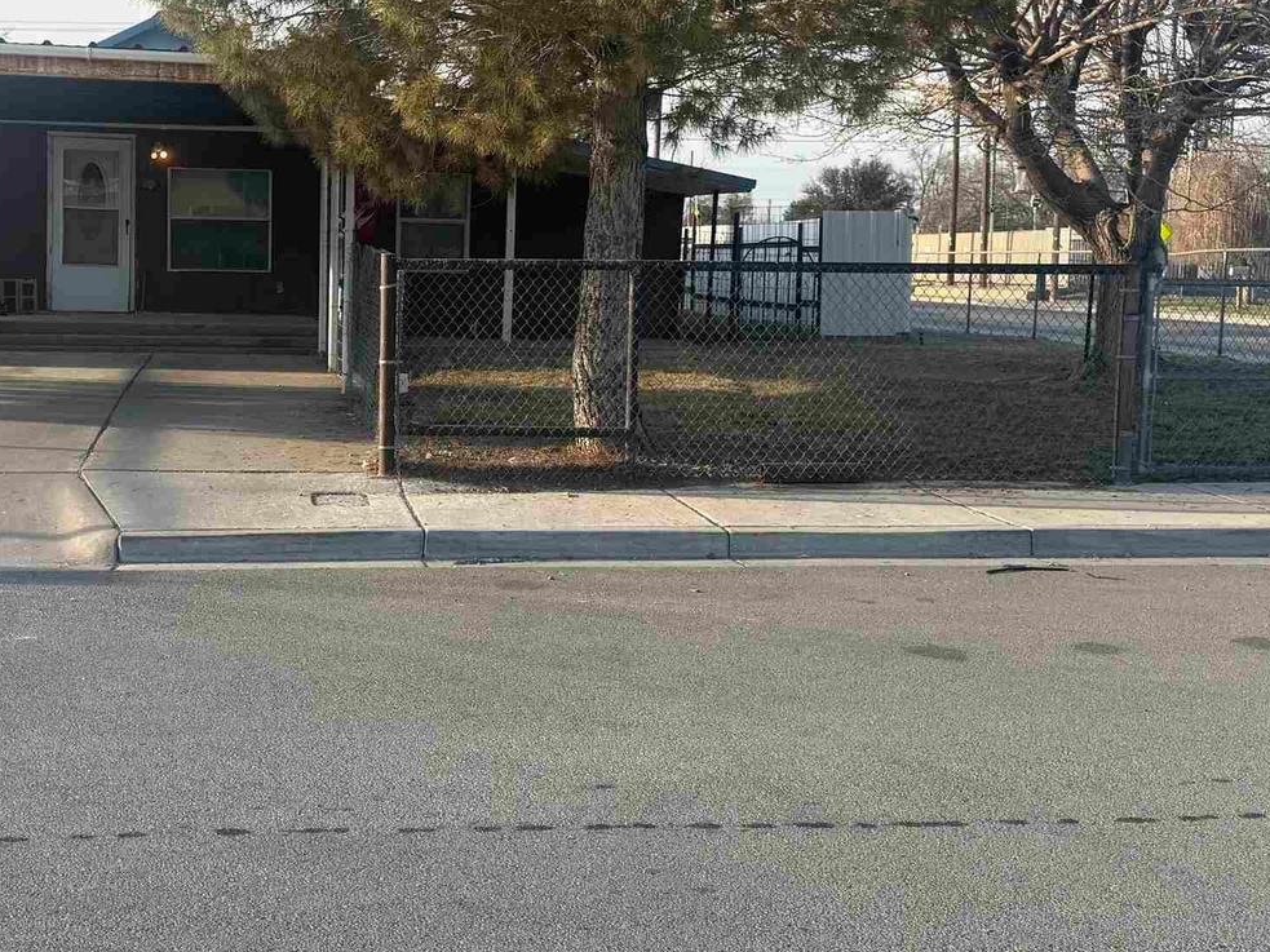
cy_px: 364
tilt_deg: -3.0
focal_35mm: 50
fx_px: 1834
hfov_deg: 37.9
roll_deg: -2.0
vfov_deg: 29.0
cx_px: 450
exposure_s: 1/1211
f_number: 1.78
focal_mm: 6.76
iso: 80
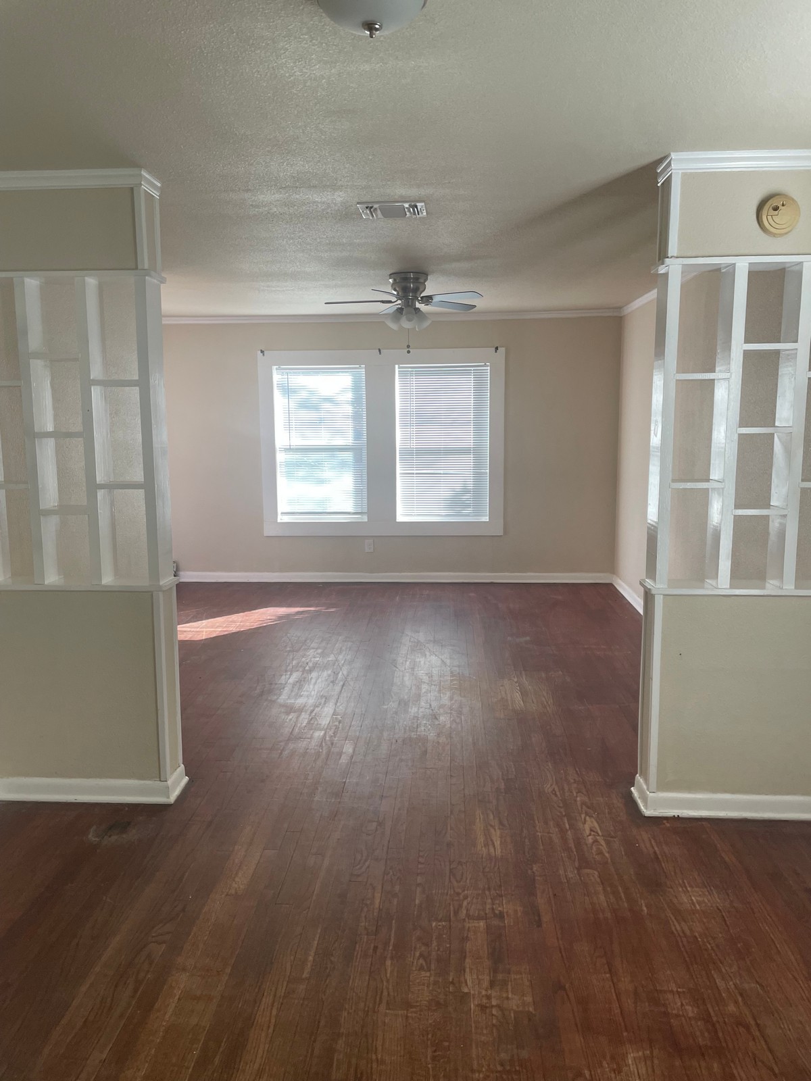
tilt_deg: -6.8
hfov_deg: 53.1
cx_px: 406
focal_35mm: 26
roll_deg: +1.0
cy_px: 540
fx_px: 812
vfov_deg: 67.3
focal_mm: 4.2
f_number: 1.6
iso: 125
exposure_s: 1/121
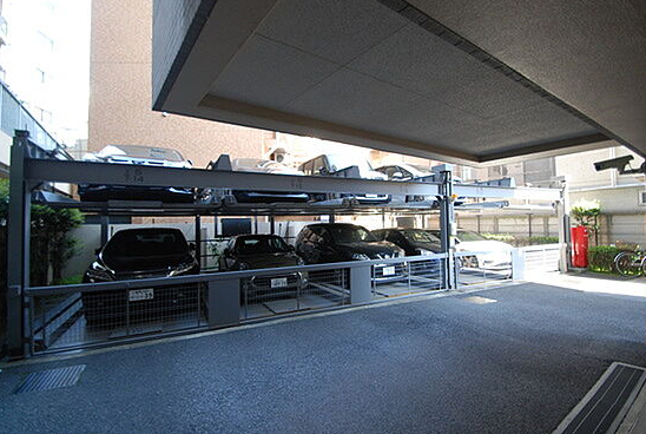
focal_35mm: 23
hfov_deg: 76.0
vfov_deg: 55.3
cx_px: 328
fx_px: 414
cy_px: 215
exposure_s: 1/60
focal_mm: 14
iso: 400
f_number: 4.5
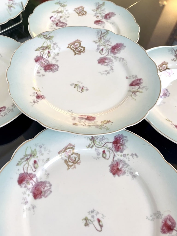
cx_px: 88
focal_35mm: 26
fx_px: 177
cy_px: 118
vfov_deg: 67.3
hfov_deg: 53.1
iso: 200
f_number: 1.5
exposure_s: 1/50
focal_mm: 5.7
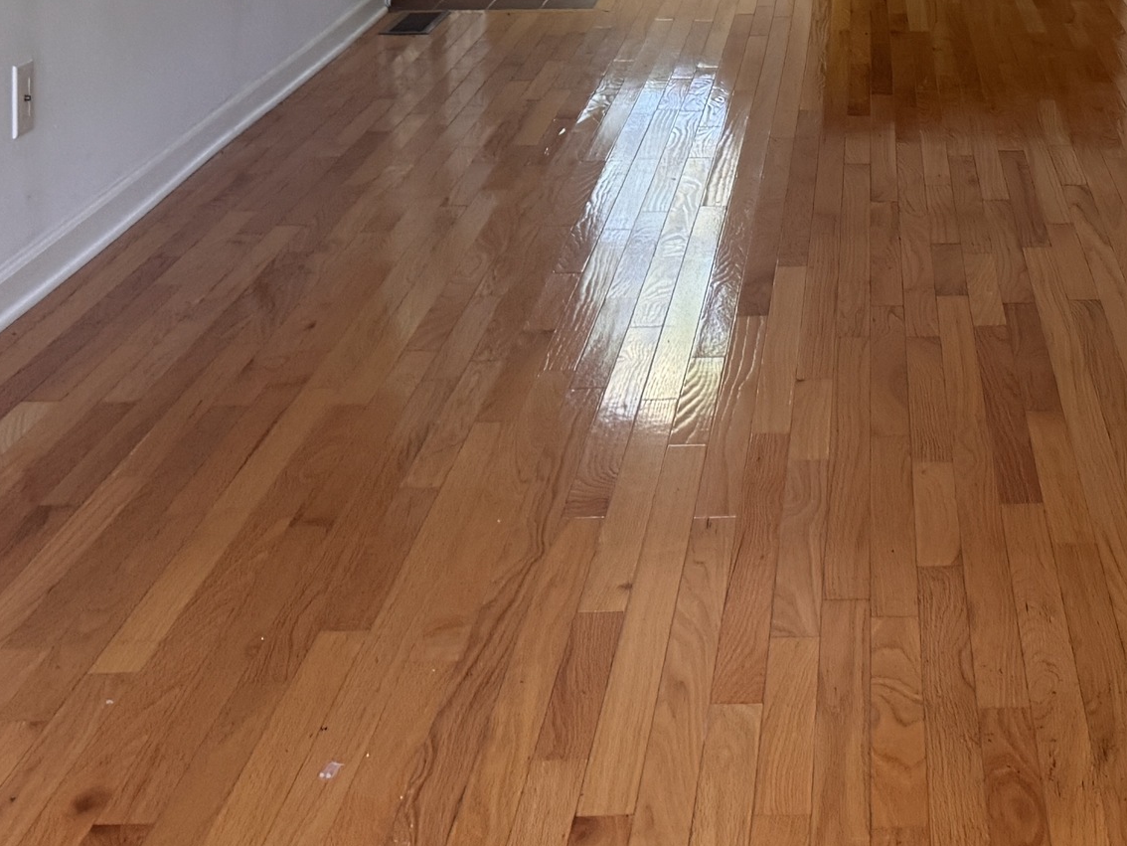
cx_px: 1014
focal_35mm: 65
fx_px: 2117
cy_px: -279
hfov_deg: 28.7
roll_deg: -0.1
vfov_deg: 20.5
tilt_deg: -4.2
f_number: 1.78
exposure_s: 1/121
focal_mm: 6.76
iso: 200
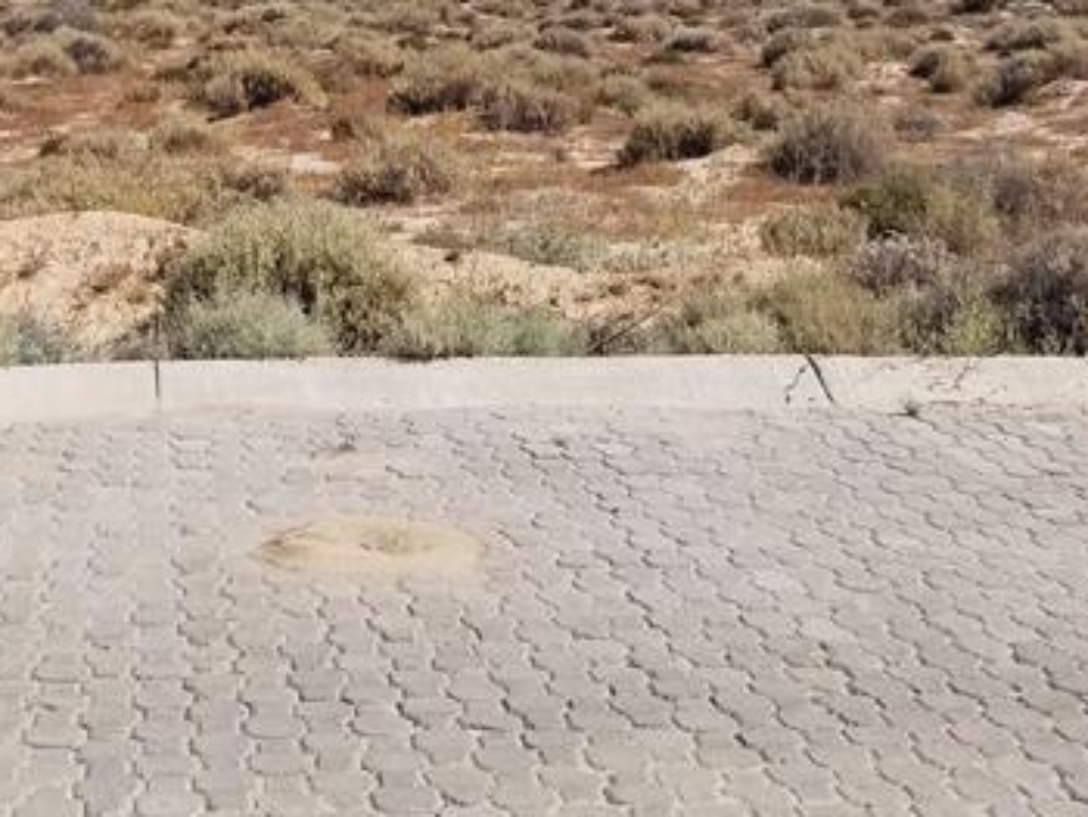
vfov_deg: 18.6
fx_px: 2390
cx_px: 336
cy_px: -99
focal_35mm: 76
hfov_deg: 25.5
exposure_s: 1/4576
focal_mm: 4.25
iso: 50
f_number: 1.7
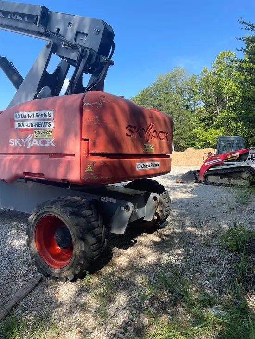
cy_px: 170
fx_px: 255
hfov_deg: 53.1
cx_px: 128
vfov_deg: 67.3
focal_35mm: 26
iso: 32
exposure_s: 1/1114
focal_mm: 4.2
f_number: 1.6
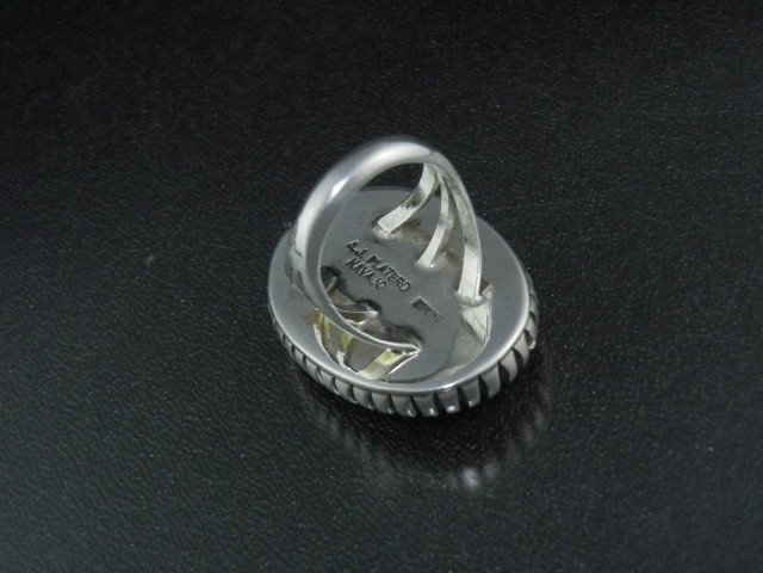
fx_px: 1697
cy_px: 286
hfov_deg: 25.3
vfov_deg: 19.1
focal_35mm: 77
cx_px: 382
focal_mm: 13.9
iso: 800
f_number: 8.6
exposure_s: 1/30
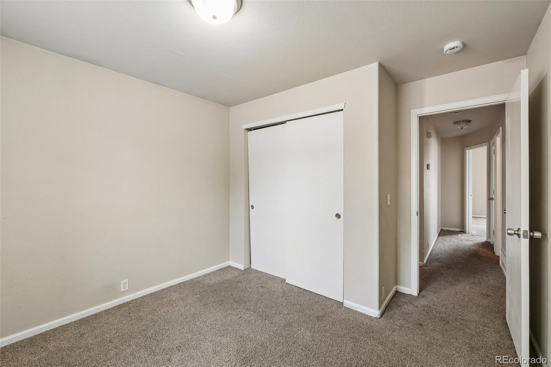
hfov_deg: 100.4
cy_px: 184
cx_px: 276
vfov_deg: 77.3
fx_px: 230
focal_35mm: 15
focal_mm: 10
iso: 320
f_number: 9
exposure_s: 1/8
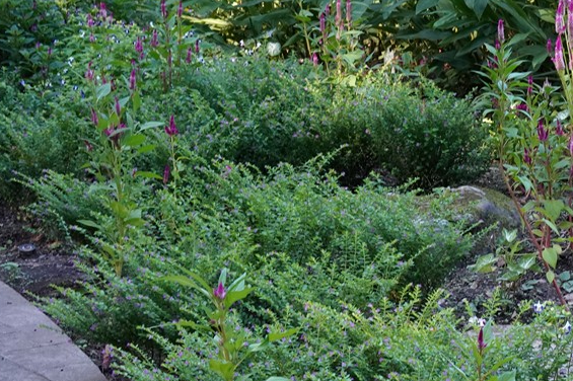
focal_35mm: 124
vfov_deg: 11.0
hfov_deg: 15.1
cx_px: 902
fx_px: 1972
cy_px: 116
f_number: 9
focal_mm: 35
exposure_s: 1/100
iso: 1600
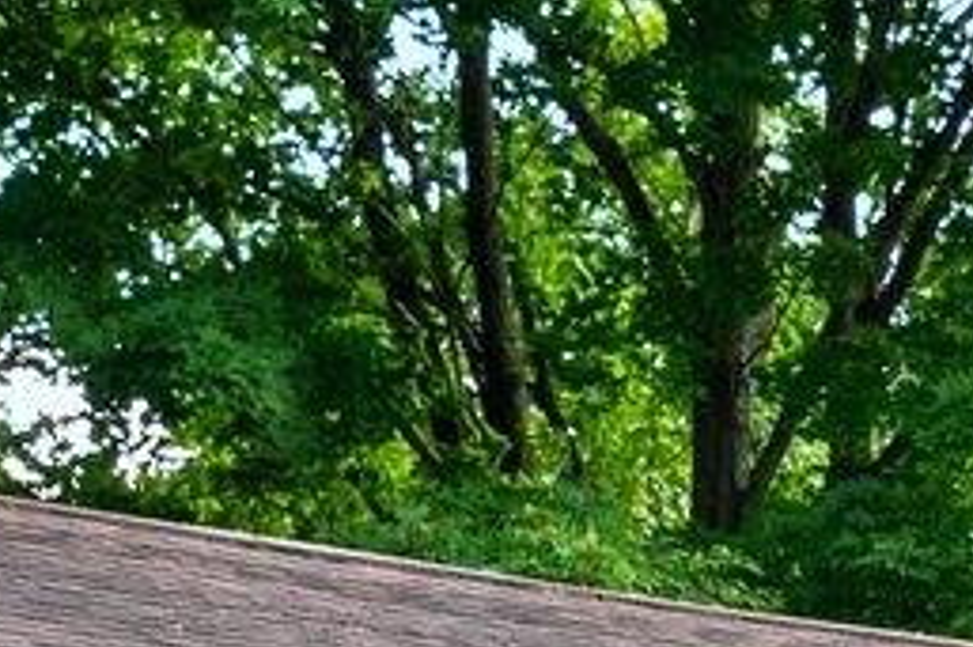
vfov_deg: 5.2
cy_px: 1610
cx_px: 2366
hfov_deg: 7.5
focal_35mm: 254
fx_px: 6865
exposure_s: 1/160
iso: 400
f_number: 8
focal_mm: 31.9
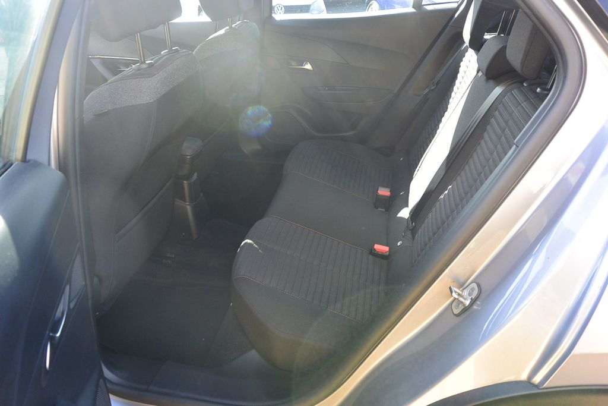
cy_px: 203
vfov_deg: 46.4
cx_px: 304
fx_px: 473
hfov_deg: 65.5
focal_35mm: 28
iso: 160
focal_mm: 10.7
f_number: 3.5
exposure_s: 1/100
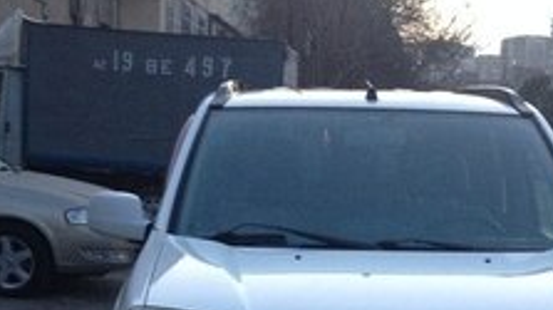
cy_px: 402
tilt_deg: -12.8
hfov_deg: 25.0
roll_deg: -3.6
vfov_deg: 13.7
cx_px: 332
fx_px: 1245
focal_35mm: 85
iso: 200
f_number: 2.4
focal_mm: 4.28
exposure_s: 1/20
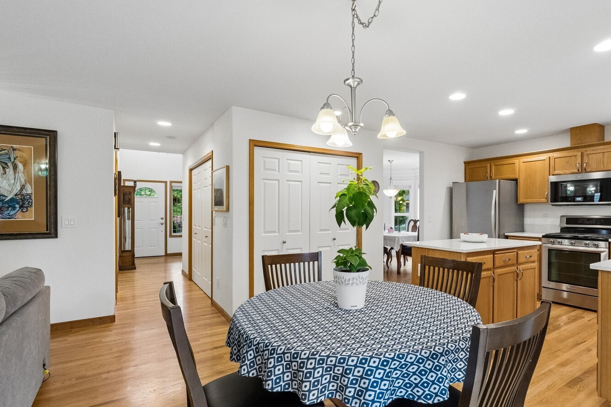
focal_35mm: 19
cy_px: 219
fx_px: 322
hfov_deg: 86.6
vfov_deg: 64.5
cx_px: 340
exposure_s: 1/30
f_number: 9
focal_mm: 10
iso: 1600
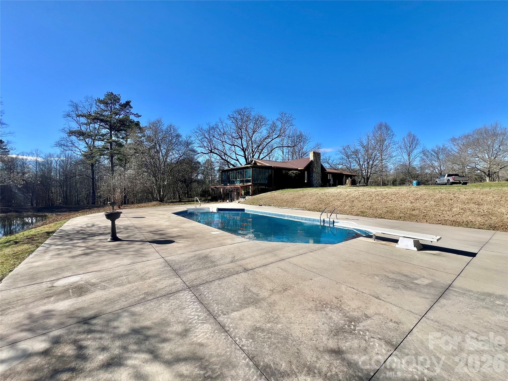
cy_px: 190
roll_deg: +0.4
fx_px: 191
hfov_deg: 106.2
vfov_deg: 89.9
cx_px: 254
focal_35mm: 13
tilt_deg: +0.3
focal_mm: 1.57
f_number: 1.8
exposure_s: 1/1220
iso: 32
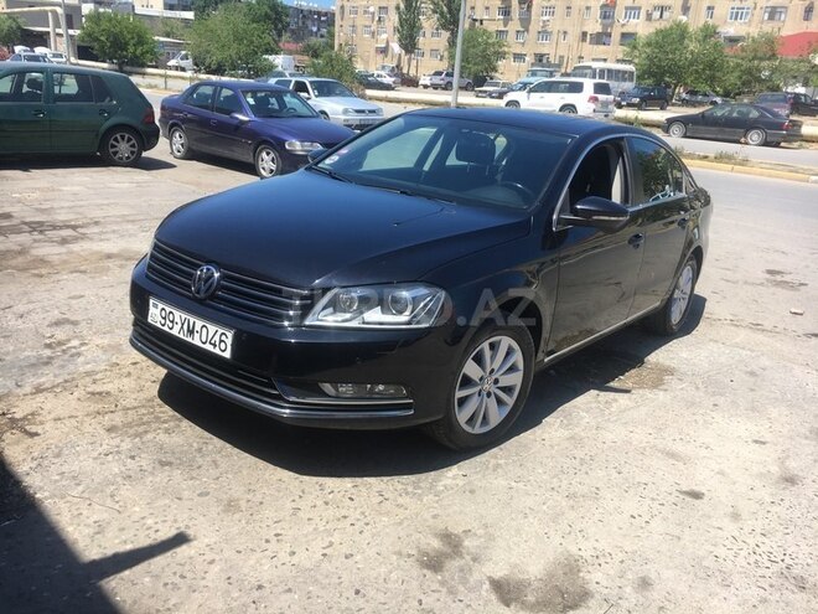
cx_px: 409
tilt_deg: -19.5
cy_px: 307
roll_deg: -4.7
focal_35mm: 29
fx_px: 685
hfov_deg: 61.7
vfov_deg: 48.2
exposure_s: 1/1026
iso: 25
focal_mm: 4.15
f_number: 2.2
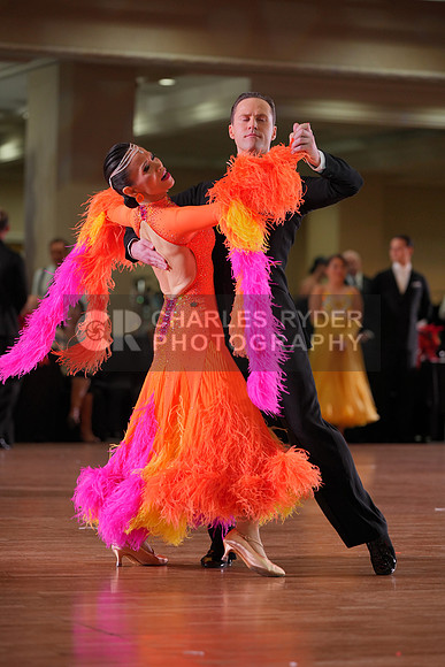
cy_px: 334
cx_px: 222
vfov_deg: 15.8
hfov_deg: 10.6
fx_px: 2409
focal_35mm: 130
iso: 800
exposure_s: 1/400
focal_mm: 130
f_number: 2.8
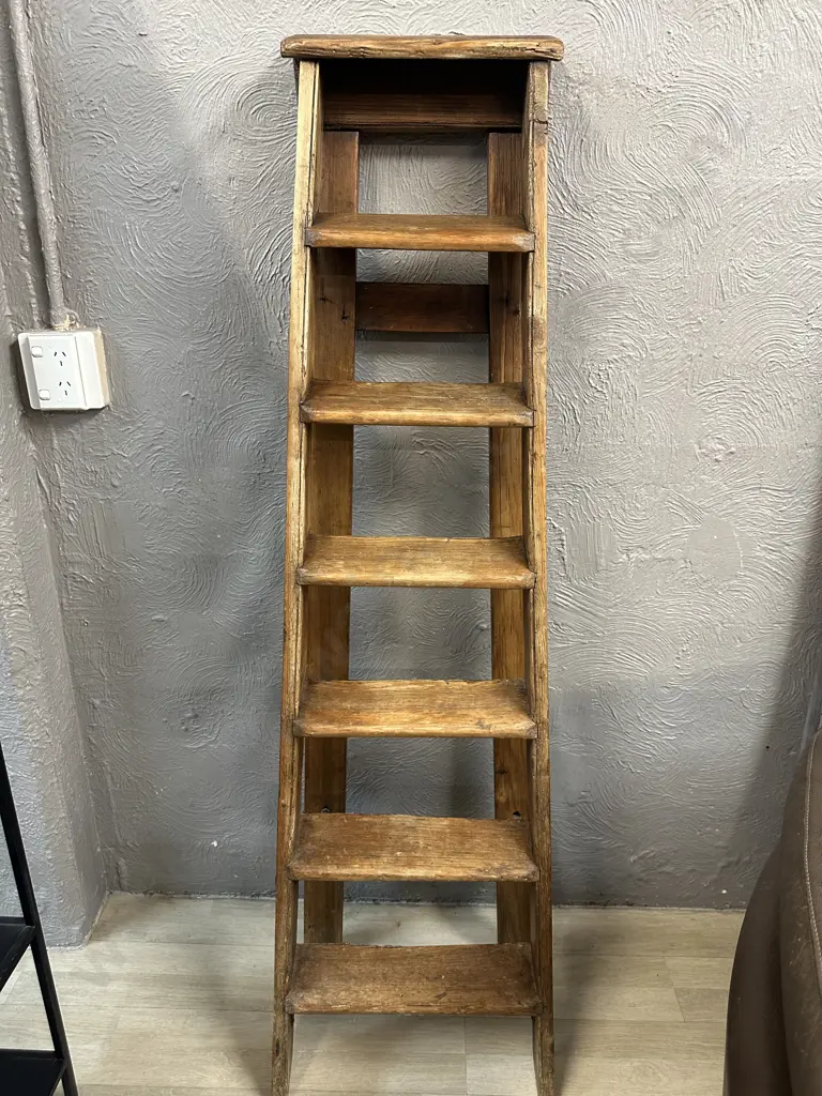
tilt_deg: -21.4
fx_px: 760
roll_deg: -1.2
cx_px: 411
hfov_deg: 56.8
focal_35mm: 24
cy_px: 548
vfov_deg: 71.6
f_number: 1.78
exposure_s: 1/50
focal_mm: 6.86
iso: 250
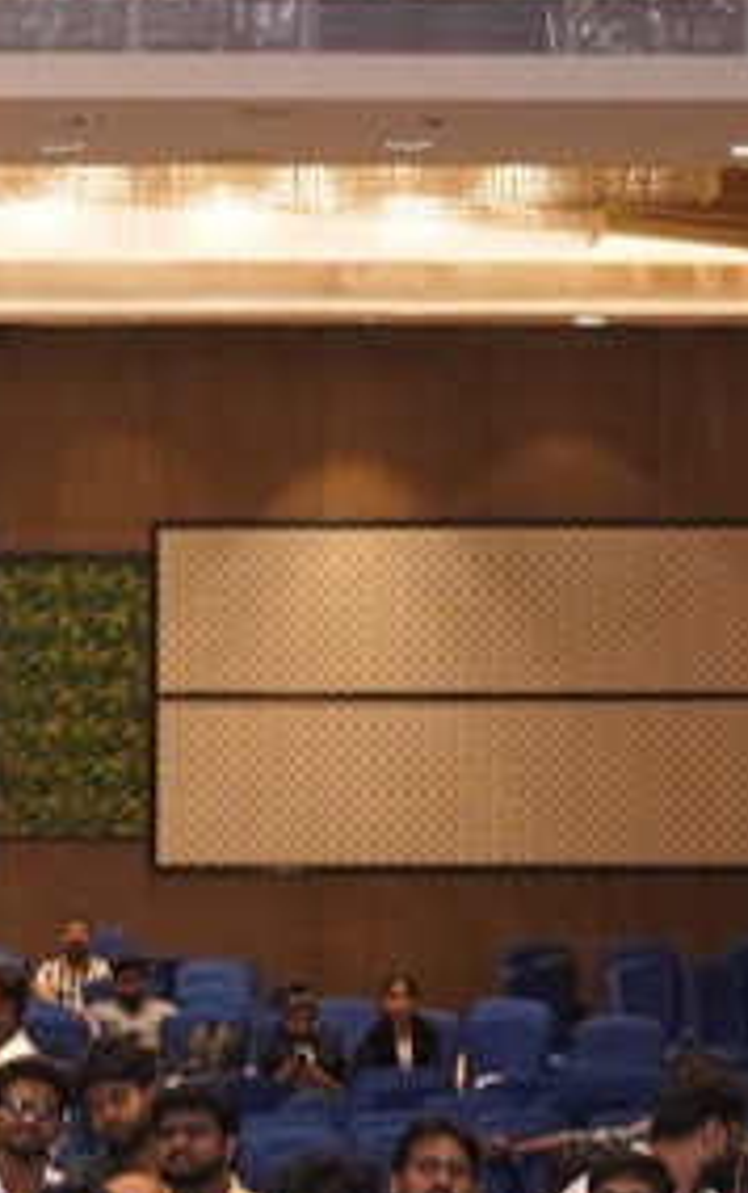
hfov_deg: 7.4
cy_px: 1502
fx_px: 5599
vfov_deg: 11.9
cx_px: -584
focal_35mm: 172
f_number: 5
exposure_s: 1/160
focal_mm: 24
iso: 2000
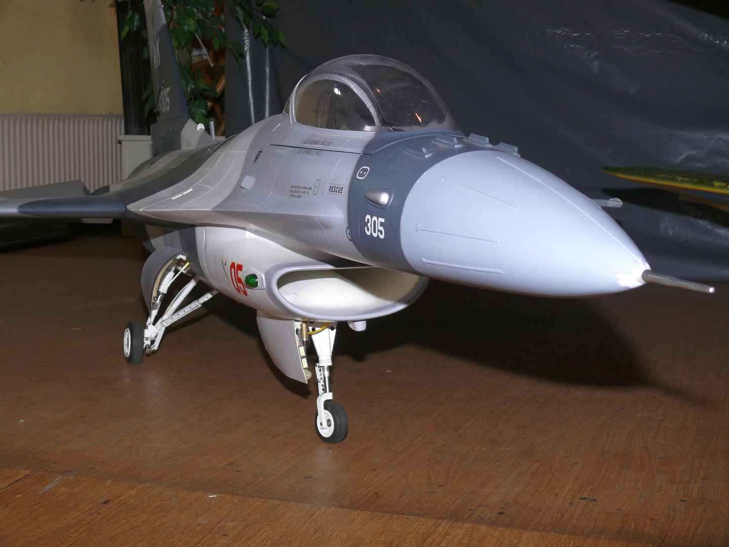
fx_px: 1200
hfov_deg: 33.8
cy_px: 274
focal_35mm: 57
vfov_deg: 25.7
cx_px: 364
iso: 100
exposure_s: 1/125
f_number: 3.2
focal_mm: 12.1
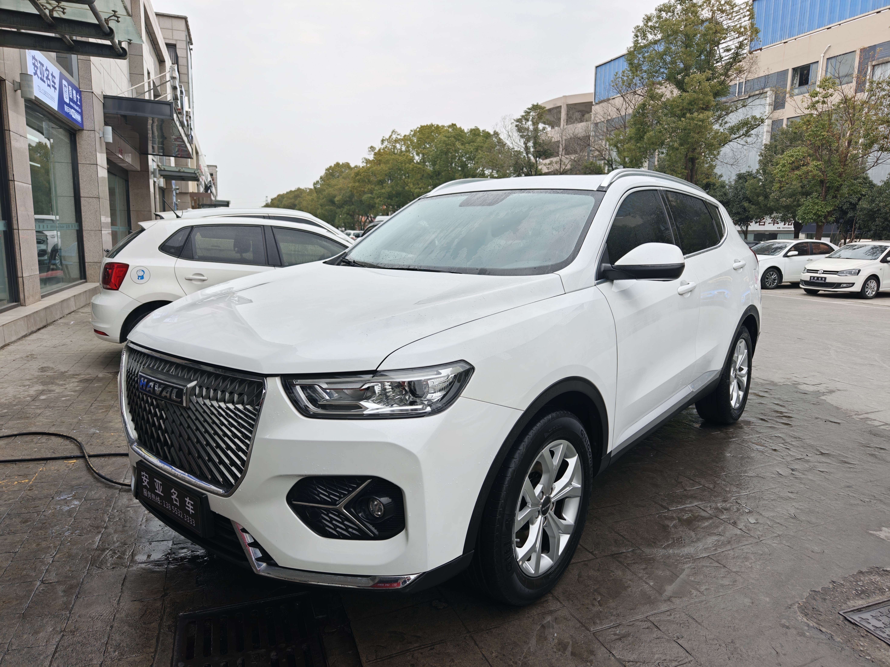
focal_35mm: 23
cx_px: 445
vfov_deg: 58.9
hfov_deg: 73.9
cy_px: 334
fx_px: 591
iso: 80
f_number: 1.8
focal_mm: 8.67
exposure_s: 1/200
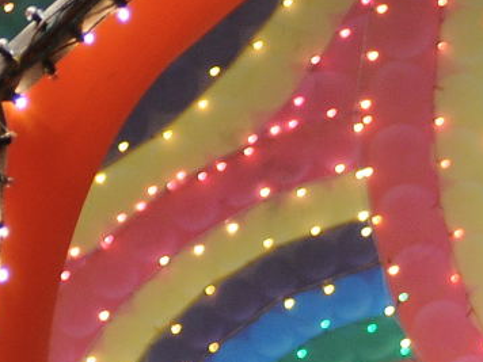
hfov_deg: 2.8
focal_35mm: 713
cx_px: 1117
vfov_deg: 2.1
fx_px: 9949
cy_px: 773
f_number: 2.8
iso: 400
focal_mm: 86
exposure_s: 1/80
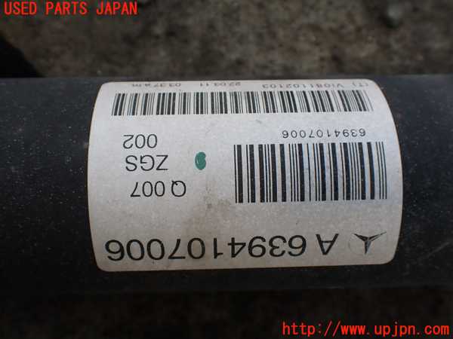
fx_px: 393
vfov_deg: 46.8
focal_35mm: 30
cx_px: 226
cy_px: 170
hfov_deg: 60.0
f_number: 3.2
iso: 100
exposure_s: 1/400
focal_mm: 5.4
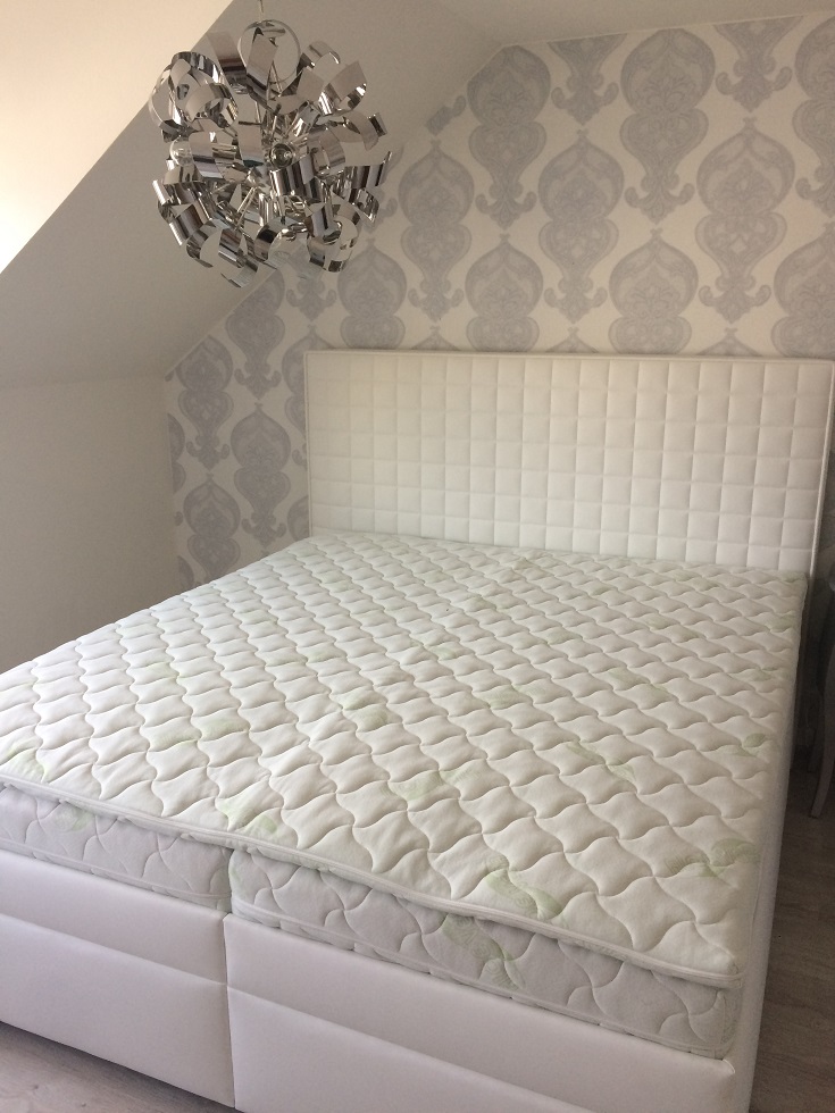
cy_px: 556
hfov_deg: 48.2
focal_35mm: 29
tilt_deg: -15.7
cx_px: 418
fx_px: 933
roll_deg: +1.2
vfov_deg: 61.7
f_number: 2.2
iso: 40
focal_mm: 4.15
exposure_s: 1/33
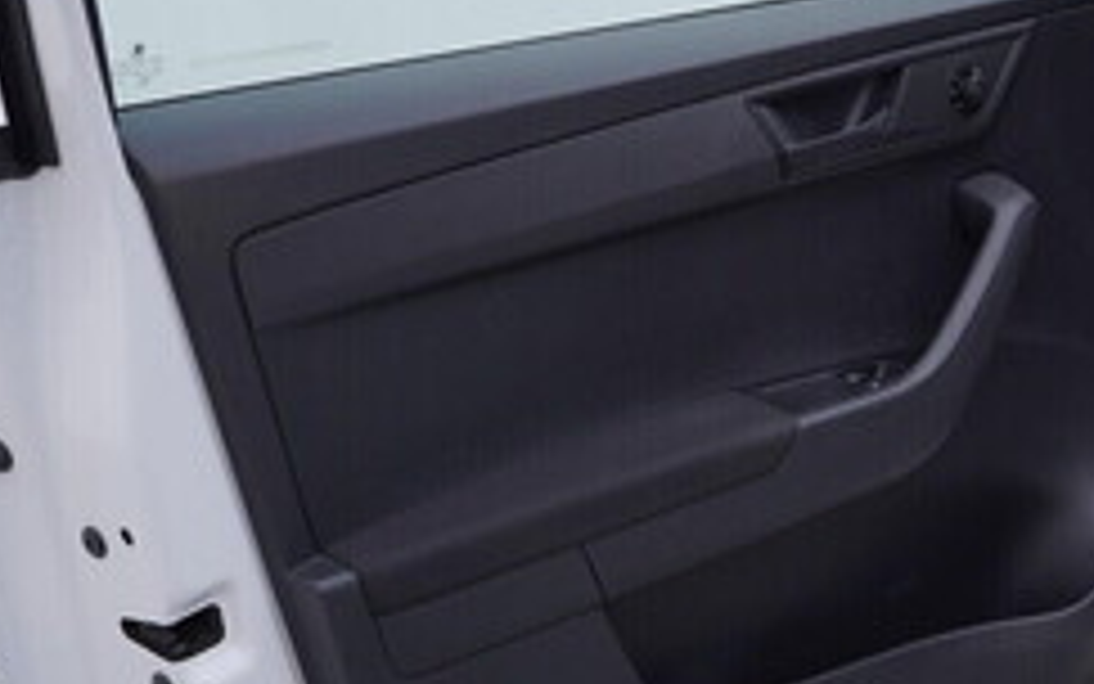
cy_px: 182
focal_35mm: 83
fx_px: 2475
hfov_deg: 23.4
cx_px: 1211
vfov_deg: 15.7
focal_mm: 24
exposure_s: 1/60
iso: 125
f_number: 4
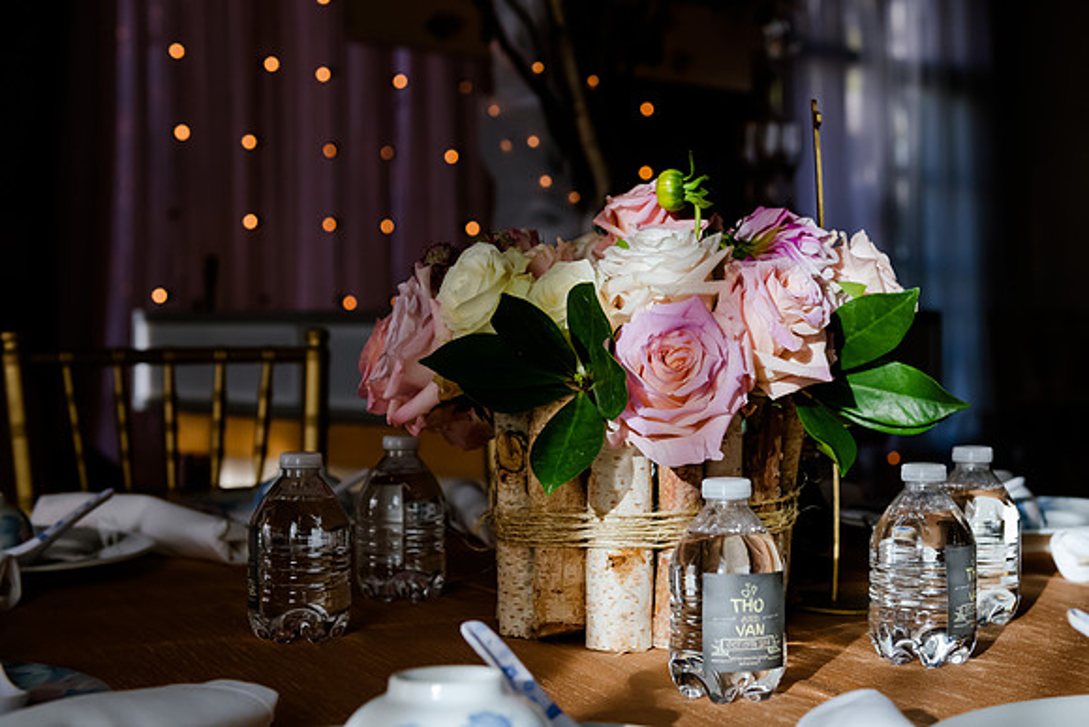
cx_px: 632
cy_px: 349
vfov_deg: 22.5
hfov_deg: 33.1
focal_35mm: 60
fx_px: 1826
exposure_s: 1/1250
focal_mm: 52
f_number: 5.6
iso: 1600
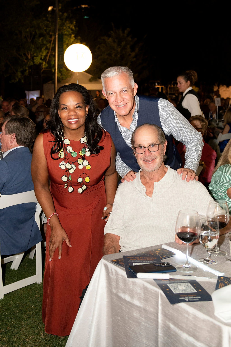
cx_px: 116
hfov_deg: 36.8
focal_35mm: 36
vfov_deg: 53.2
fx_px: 347
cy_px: 174
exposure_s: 1/200
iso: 3200
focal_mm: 36
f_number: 3.5
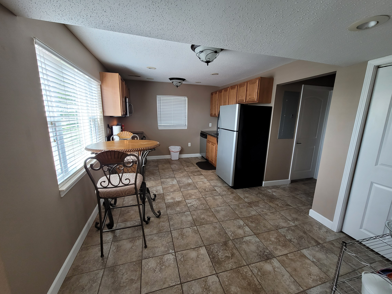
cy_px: 147
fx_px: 147
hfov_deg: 106.2
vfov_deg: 89.9
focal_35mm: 13
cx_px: 196
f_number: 2.2
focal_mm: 2.2
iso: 160
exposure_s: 1/60
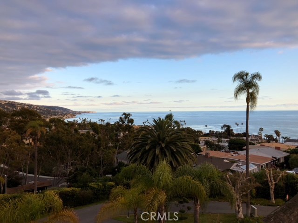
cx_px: 149
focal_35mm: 28
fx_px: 241
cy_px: 112
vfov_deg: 49.7
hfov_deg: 63.4
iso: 20
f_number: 1.8
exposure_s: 1/873
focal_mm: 3.99
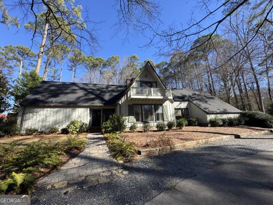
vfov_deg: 85.7
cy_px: 102
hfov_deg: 102.1
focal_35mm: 14
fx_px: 110
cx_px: 136
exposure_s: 1/620
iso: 50
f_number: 2.2
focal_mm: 2.22
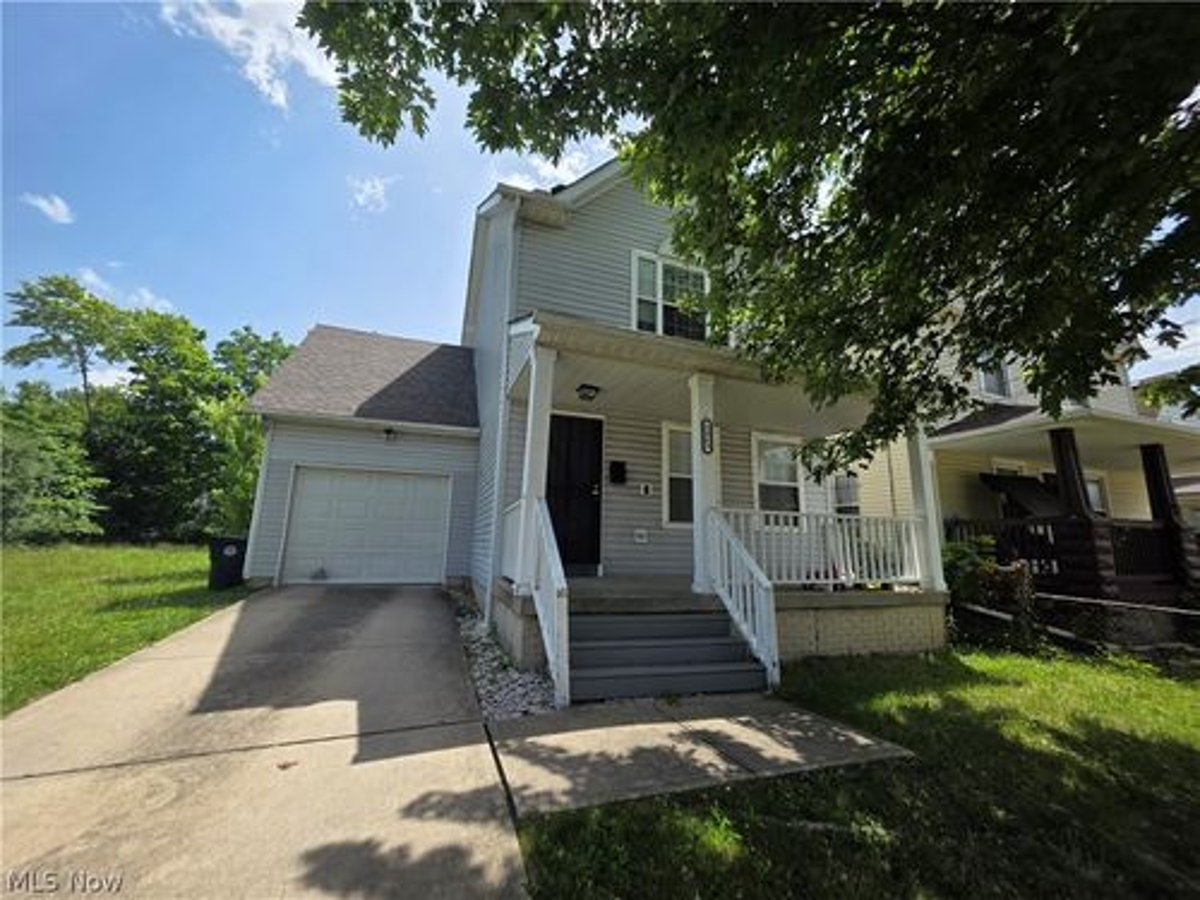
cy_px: 450
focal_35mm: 13
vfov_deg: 89.9
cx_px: 600
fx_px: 451
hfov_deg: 106.2
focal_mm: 2.2
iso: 40
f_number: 1.9
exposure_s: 1/1252
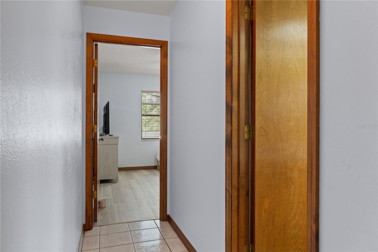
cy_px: 126
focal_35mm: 24
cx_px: 189
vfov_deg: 53.1
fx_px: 252
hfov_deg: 73.8
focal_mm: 16
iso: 320
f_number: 8
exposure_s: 2
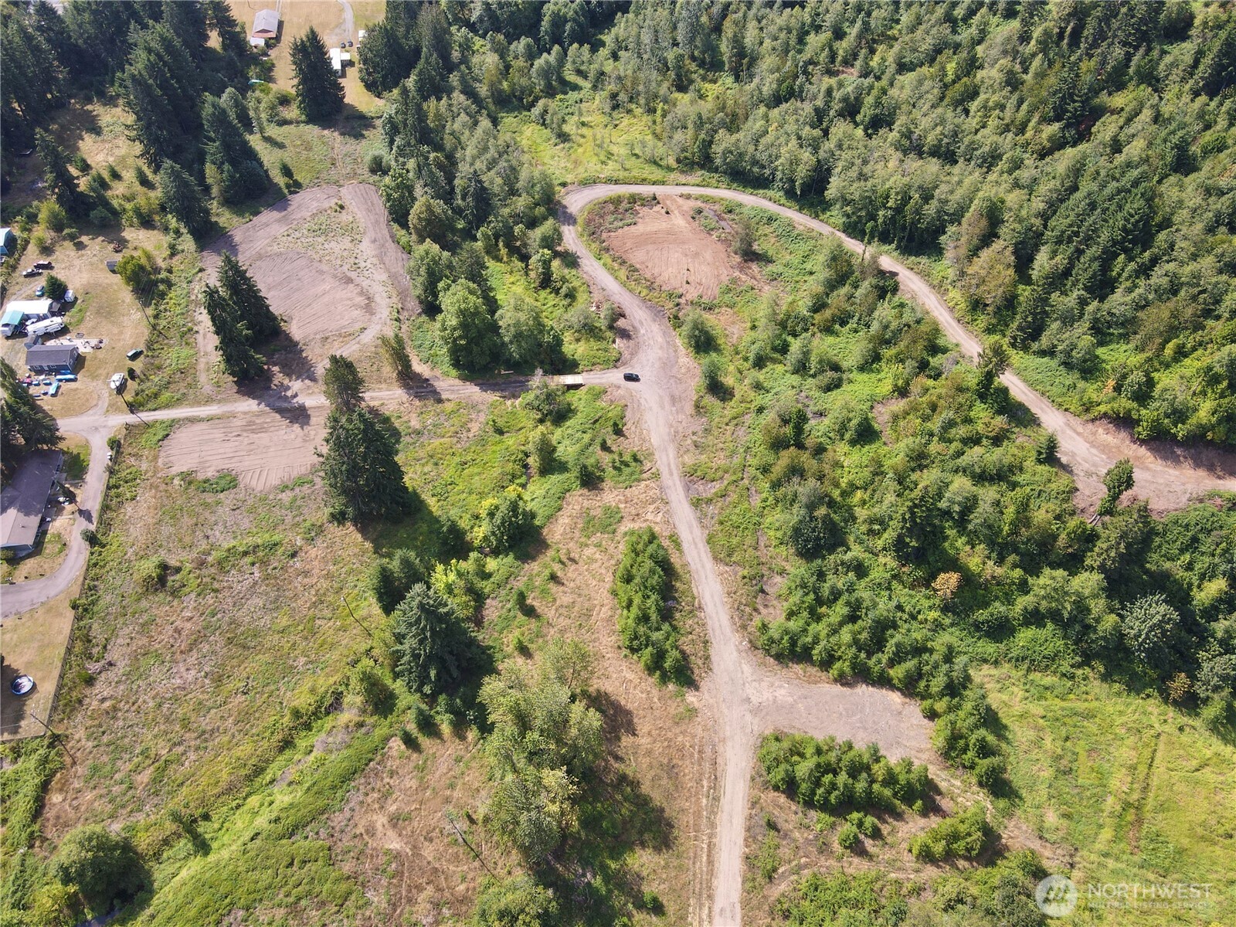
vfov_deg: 56.8
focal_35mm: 24
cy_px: 464
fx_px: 857
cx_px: 618
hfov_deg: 71.6
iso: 100
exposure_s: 1/250
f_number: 2.8
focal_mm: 4.5
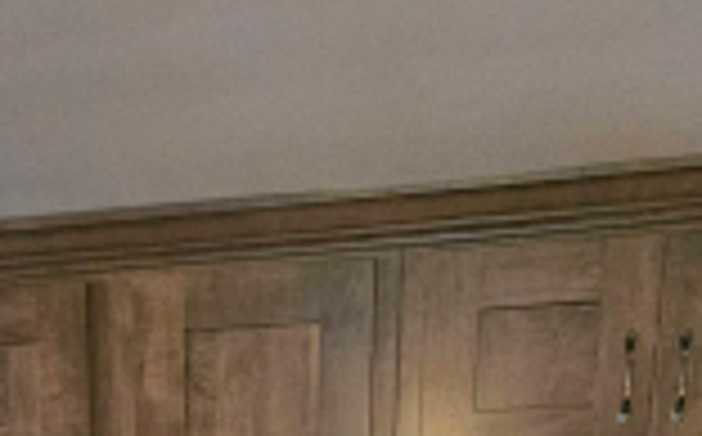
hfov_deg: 33.8
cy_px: 1056
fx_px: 1127
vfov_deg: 14.3
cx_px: 169
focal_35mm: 59
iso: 500
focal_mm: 2.2
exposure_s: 1/30
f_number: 2.2
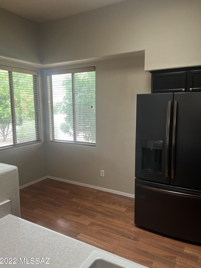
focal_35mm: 27
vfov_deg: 65.3
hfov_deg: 51.3
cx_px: 97
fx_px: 209
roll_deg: +2.0
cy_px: 135
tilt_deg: -6.4
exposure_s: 1/60
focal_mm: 5.1
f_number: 1.6
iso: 200
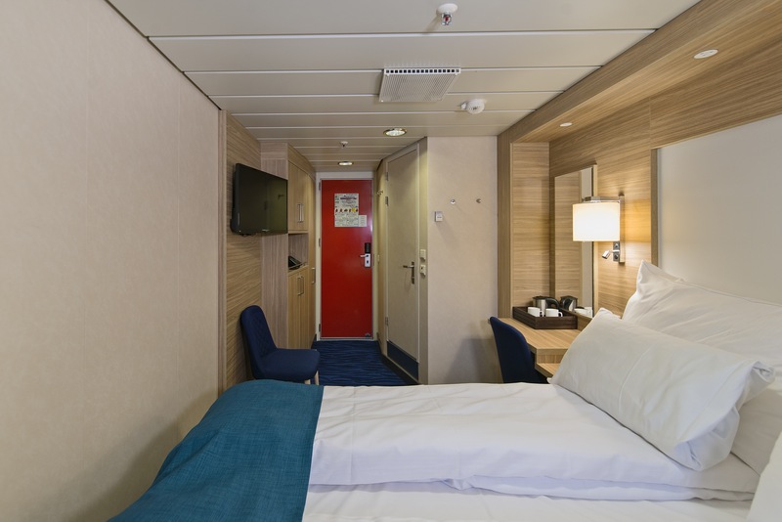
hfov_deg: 100.4
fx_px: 326
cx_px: 391
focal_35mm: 15
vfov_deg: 77.4
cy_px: 261
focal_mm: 15
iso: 500
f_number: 3.5
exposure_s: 1/40
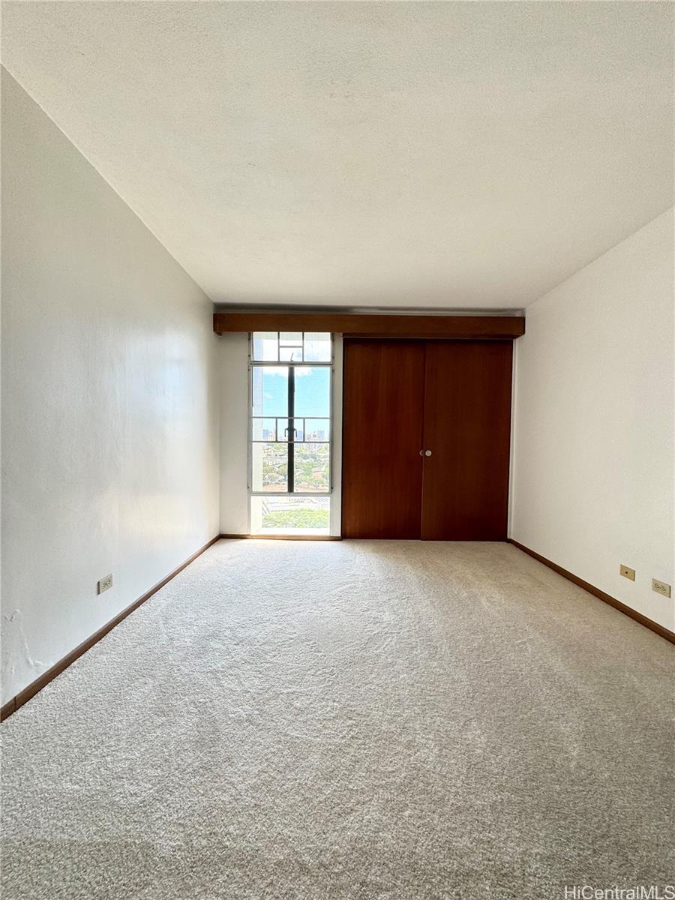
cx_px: 338
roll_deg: -1.0
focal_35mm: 14
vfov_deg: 102.1
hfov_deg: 85.7
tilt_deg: -1.3
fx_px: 364
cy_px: 450
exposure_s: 1/99
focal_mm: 2.22
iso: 64
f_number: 2.2
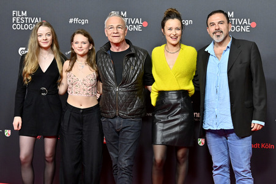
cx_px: 138
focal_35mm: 34
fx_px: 257
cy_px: 92
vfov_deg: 39.4
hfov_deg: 56.5
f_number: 5
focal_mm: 33.5
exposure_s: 1/200
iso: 1250
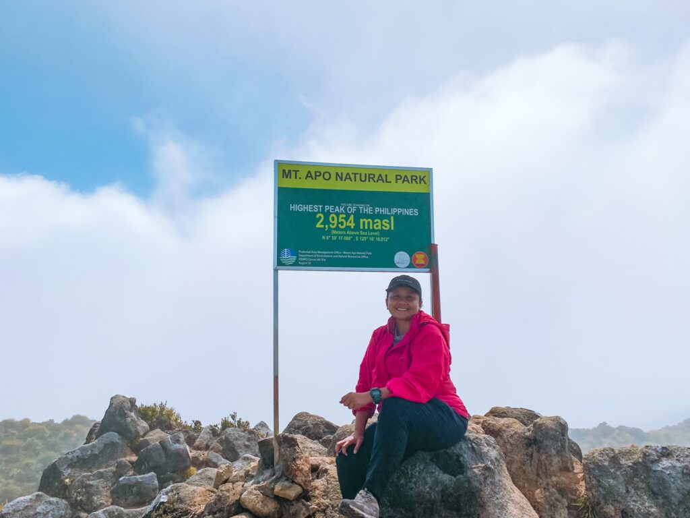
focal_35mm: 26
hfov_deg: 67.3
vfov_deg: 53.1
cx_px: 345
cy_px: 259
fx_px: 518
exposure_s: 1/12000
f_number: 1.8
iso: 25
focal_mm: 4.25
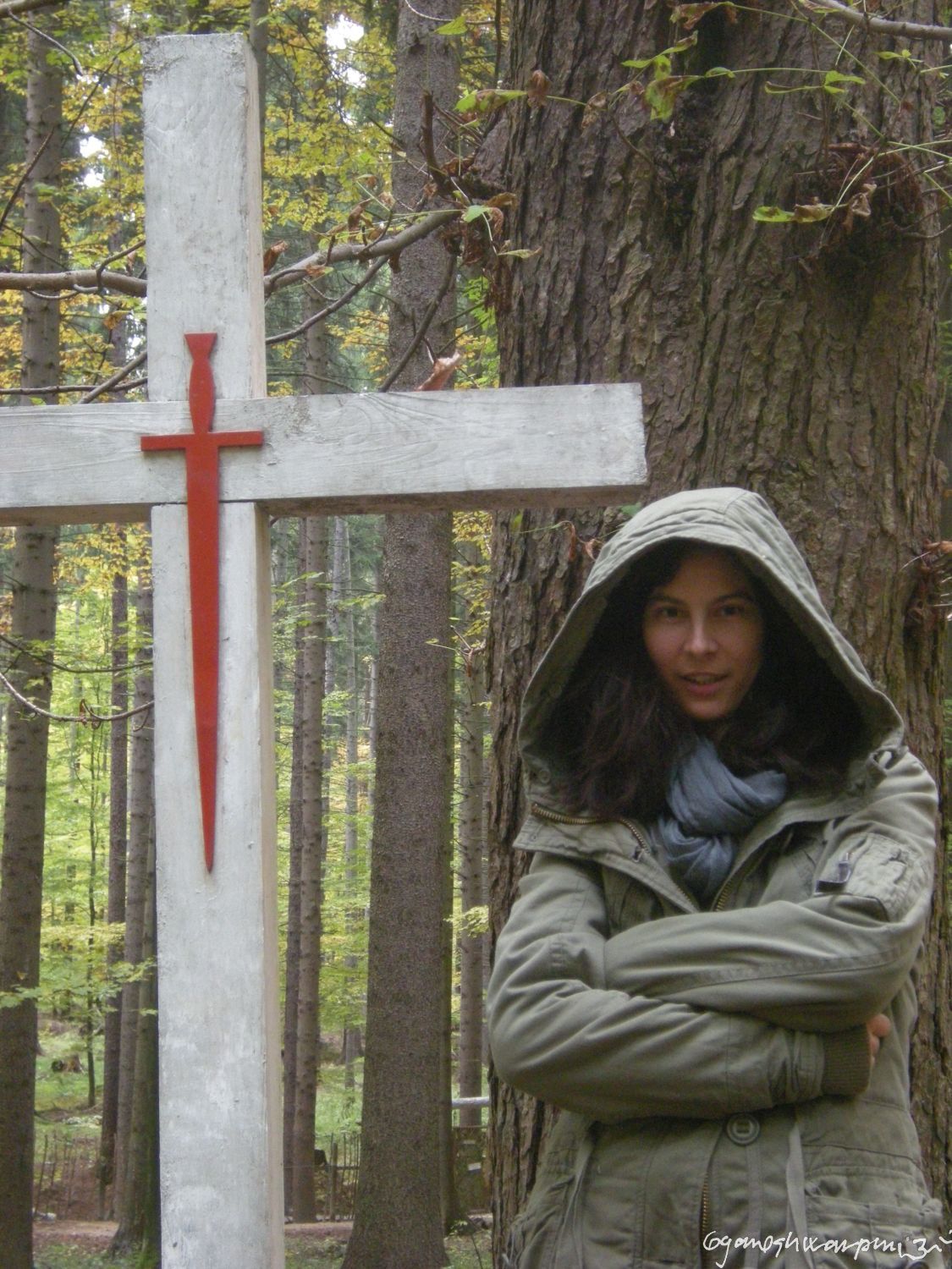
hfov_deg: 21.3
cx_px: 476
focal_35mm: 69
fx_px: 2530
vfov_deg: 28.2
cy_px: 634
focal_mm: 11.5
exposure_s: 1/15.2
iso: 400
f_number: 4.4
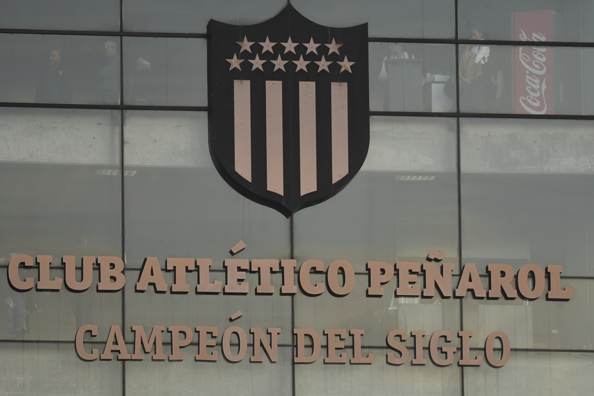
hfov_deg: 4.6
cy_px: 198
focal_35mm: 450
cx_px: 297
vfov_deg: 3.1
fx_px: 7424
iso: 1000
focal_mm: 300
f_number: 2.8
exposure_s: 1/2000
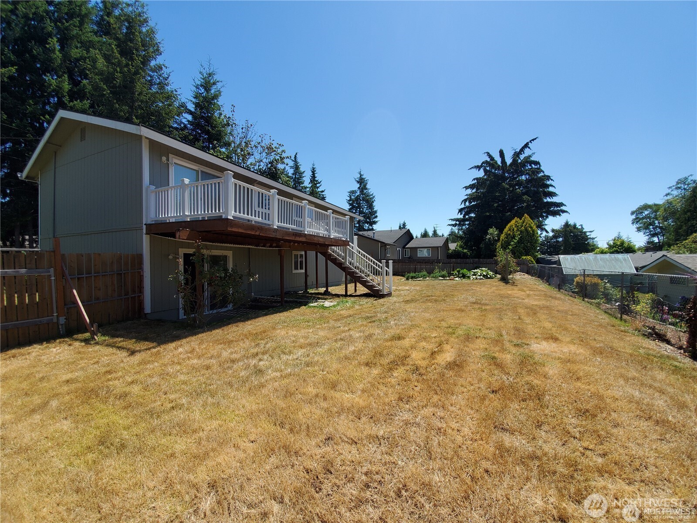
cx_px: 348
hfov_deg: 106.2
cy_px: 262
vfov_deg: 89.9
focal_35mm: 13
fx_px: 262
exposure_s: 1/859
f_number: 2.2
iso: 50
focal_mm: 1.8
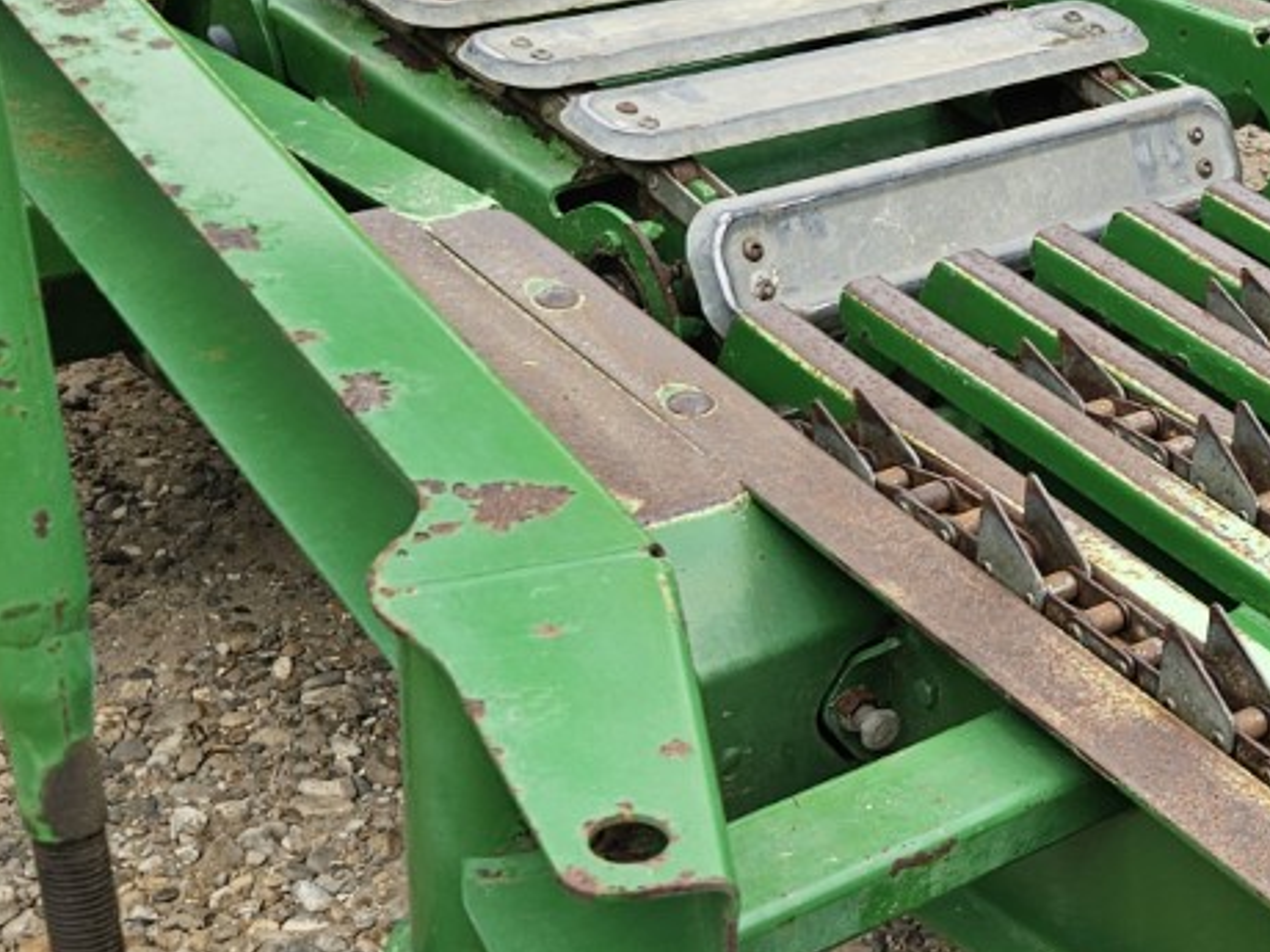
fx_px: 2642
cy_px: 555
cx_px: 1345
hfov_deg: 25.4
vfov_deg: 20.4
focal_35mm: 72
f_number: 1.8
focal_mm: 5.4
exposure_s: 1/296
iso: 25
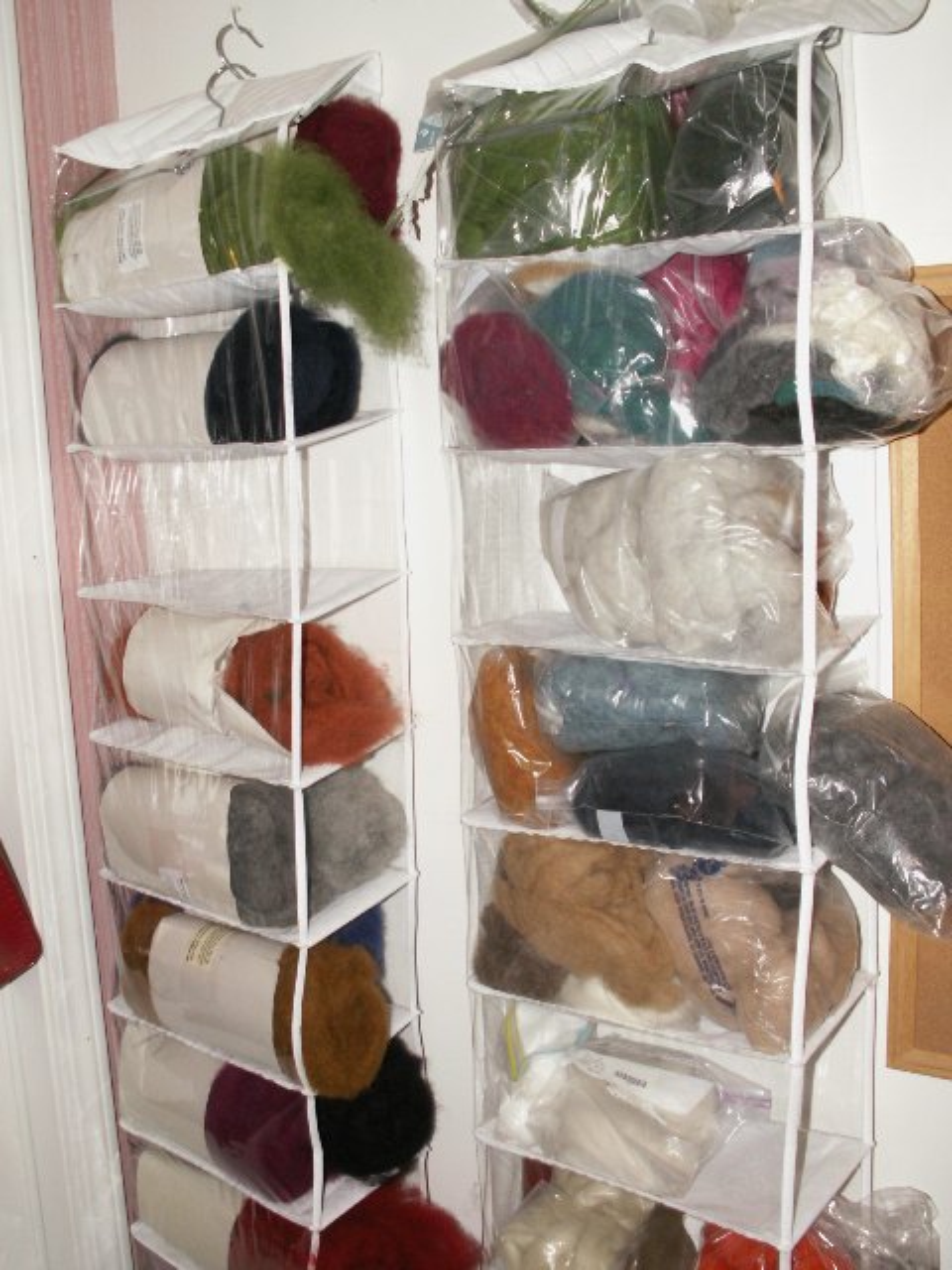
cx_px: 476
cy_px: 635
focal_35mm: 35
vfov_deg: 52.6
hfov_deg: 40.7
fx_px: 1283
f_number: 2.8
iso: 160
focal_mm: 5.86
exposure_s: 1/40
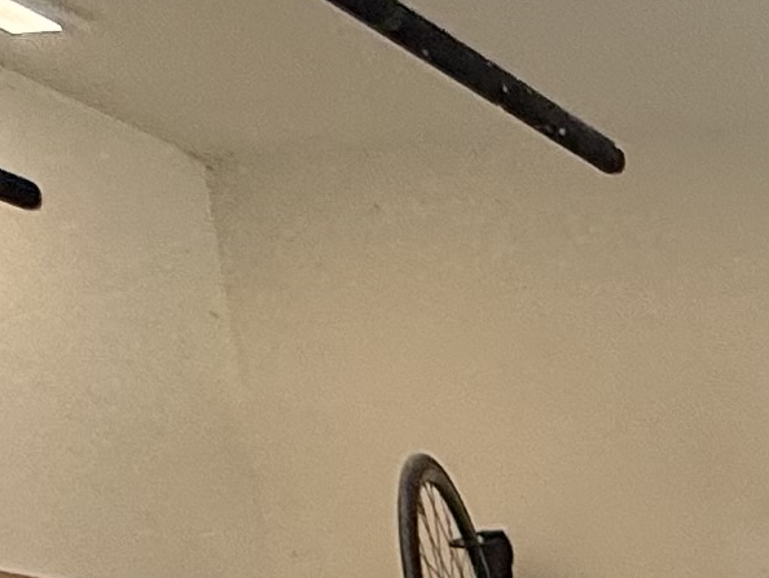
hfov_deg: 15.3
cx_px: 1661
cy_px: 1573
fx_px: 2111
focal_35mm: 95
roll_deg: +2.1
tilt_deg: -10.7
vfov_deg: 11.4
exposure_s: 1/124
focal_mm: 2.22
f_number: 2.2
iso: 50
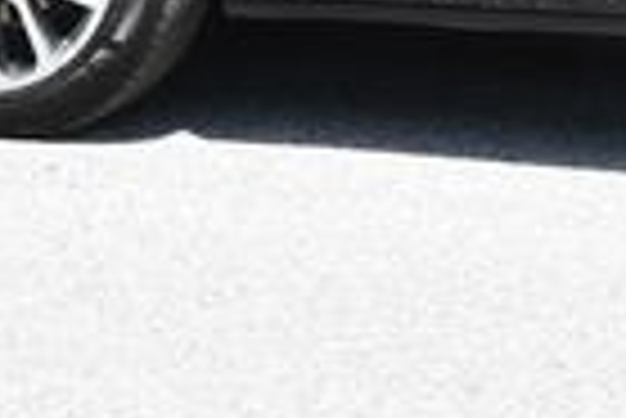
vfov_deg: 5.6
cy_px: -431
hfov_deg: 8.3
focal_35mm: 240
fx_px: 4178
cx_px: 1004
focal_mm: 26
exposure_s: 1/250
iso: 200
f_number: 8
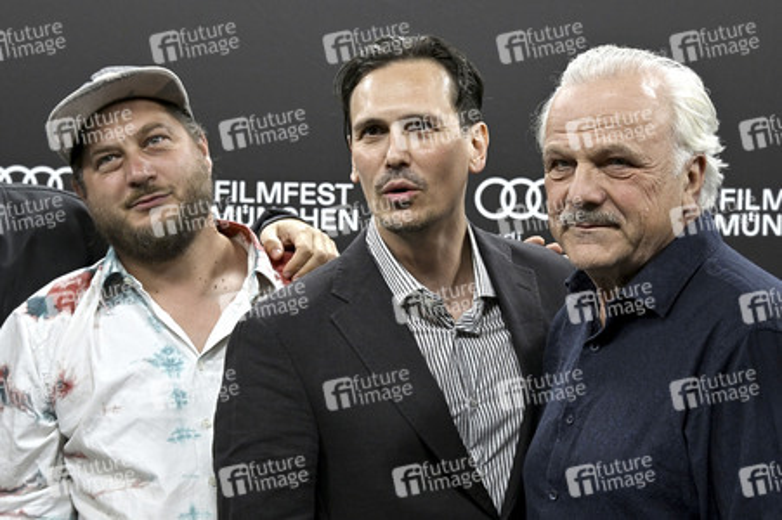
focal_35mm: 75
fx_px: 1628
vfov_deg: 18.2
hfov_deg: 27.0
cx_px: 391
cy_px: 260
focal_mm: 75
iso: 800
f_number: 6.3
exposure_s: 1/200
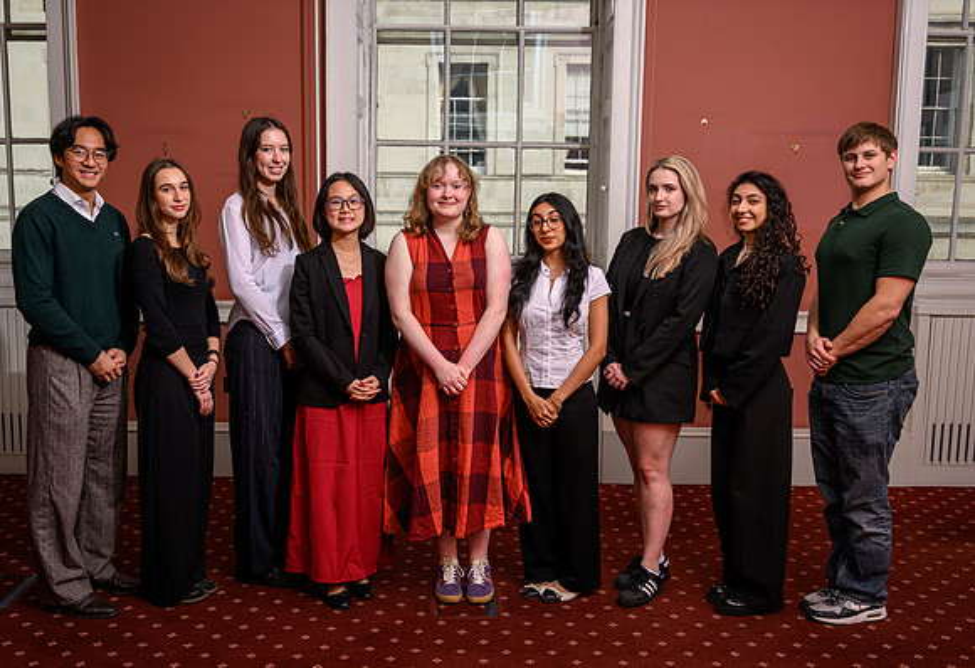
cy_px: 334
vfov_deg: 35.9
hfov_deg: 50.6
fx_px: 1031
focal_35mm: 38
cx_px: 462
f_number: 4.5
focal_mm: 36
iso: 50
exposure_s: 1/200
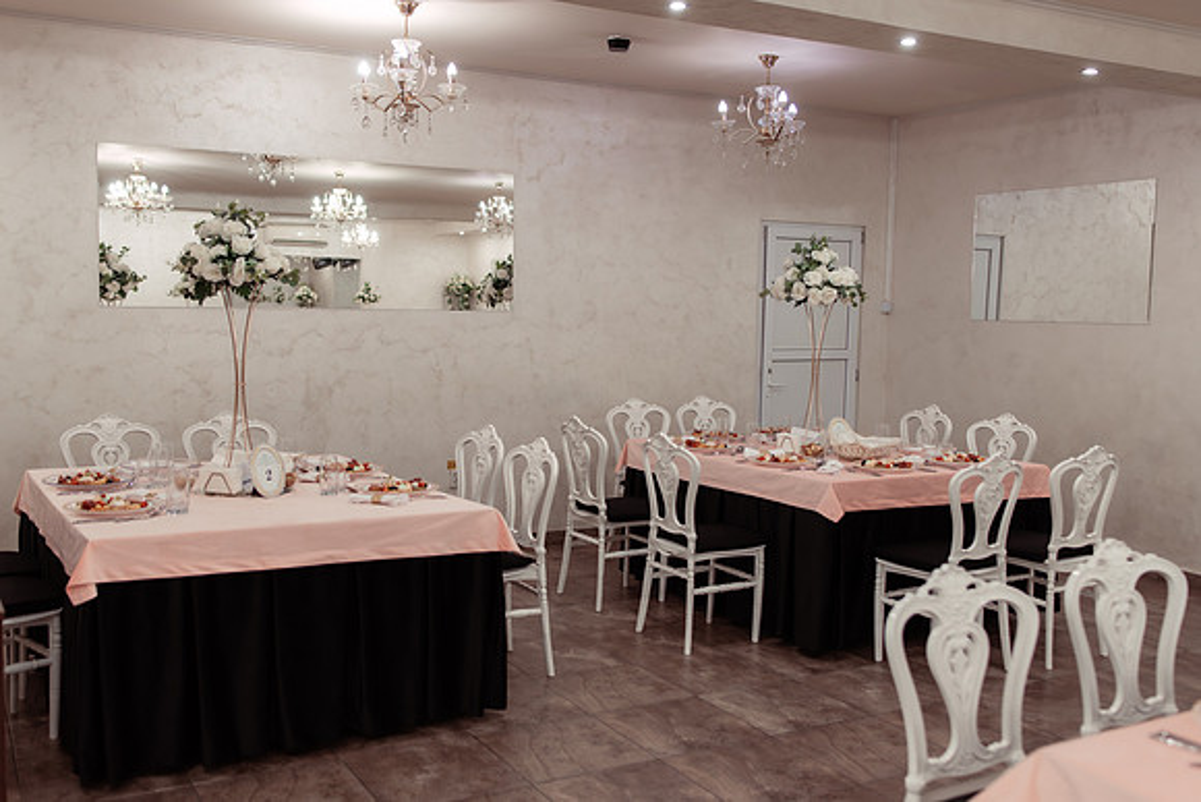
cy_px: 401
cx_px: 600
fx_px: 1168
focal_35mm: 35
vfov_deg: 37.9
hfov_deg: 54.4
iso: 1250
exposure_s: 1/160
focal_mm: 35
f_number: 2.8
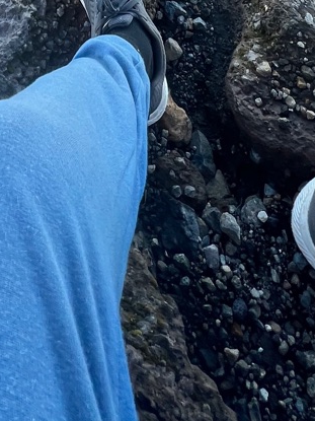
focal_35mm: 47
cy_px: -288
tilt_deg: -41.6
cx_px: 82
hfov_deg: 30.4
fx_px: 571
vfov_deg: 24.4
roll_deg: -1.0
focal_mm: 1.57
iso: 32
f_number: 1.8
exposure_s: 1/132
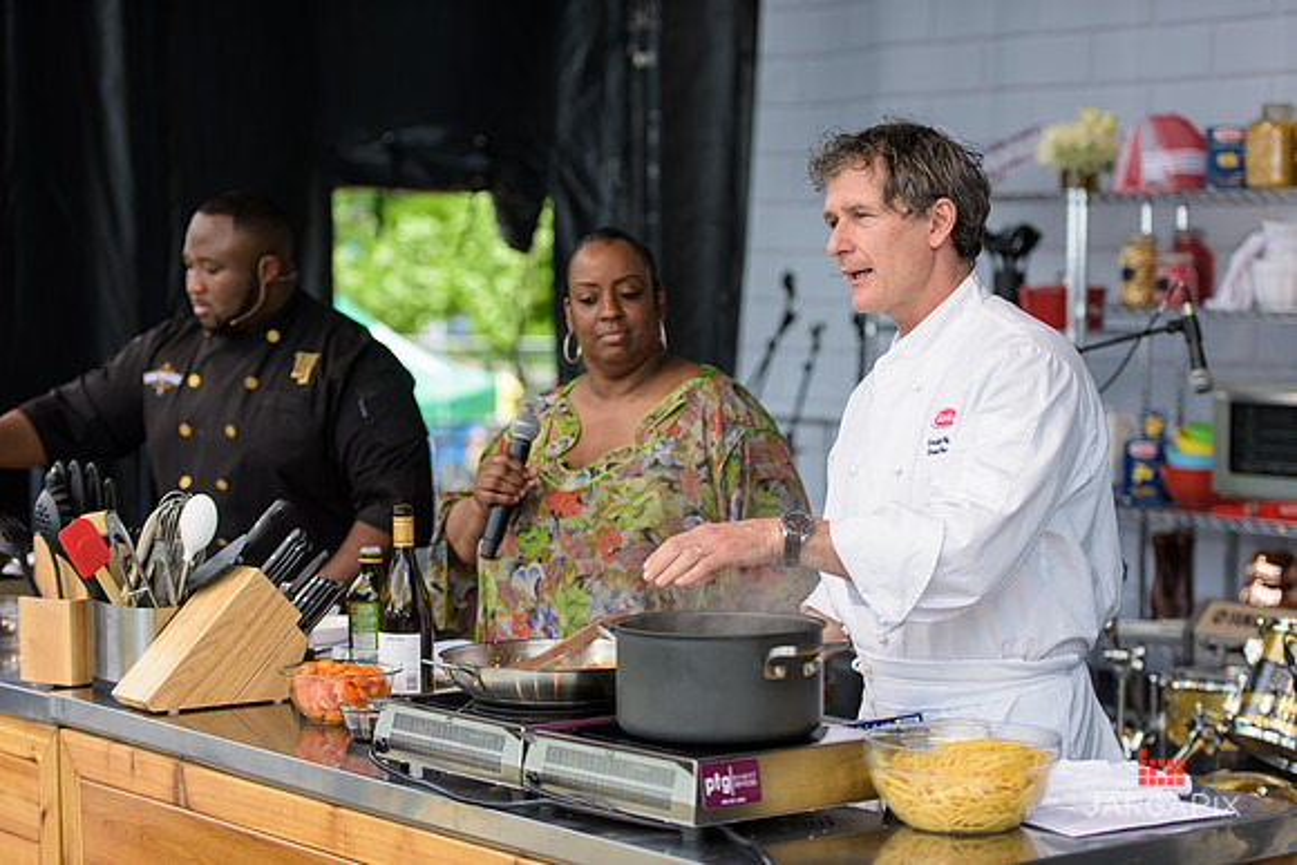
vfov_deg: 16.1
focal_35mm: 85
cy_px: 432
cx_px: 648
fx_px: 3063
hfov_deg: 23.9
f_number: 3.2
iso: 250
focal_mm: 85
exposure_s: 1/1000
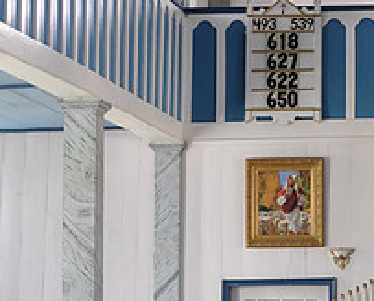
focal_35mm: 140
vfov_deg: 11.0
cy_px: 125
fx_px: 1556
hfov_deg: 13.2
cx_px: 496
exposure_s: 1/60
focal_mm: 35
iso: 450
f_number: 4
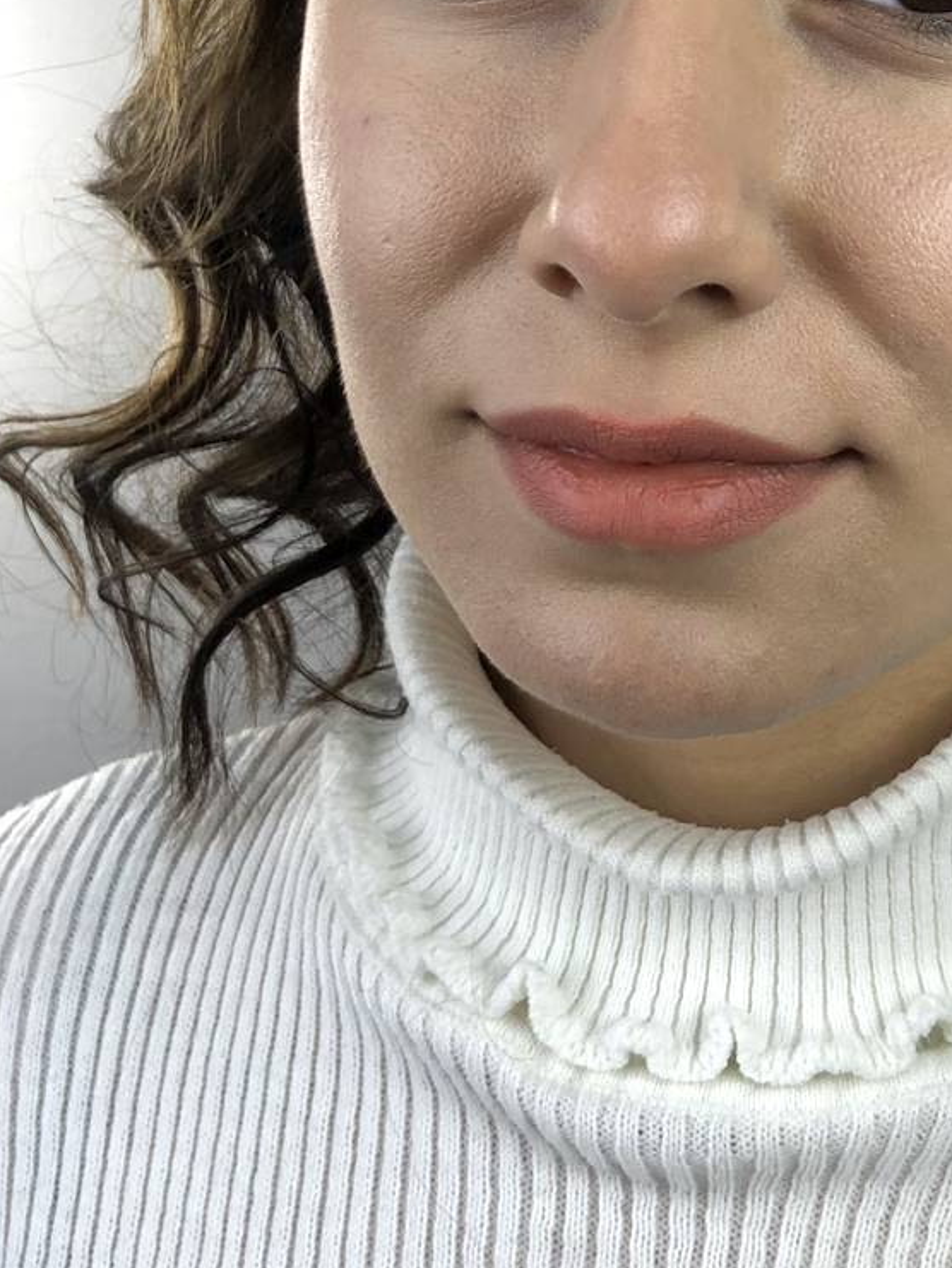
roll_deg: -0.2
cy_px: 187
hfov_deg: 21.3
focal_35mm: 68
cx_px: 784
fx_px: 2493
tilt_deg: -13.0
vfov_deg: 27.7
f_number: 1.8
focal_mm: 3.99
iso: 25
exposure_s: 1/100
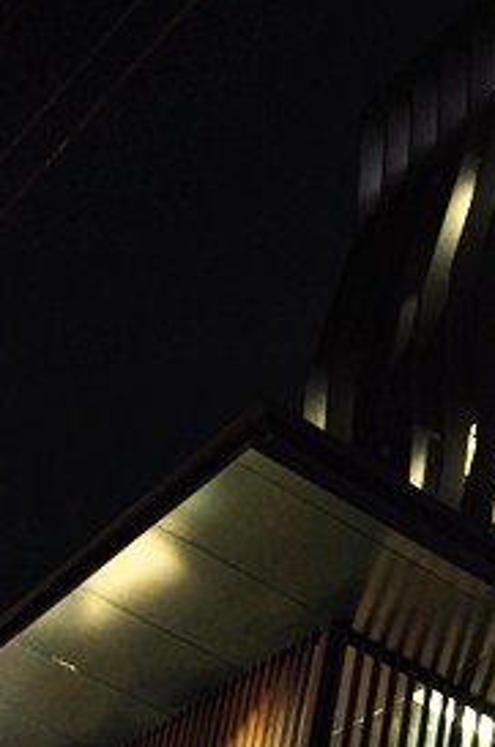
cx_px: 660
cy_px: 670
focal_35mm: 79
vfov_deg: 25.0
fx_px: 1635
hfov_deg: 16.2
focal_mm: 18
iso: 800
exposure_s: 1/5
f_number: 5
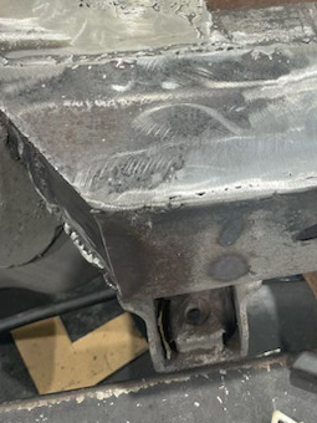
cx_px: 266
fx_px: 598
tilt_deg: -53.9
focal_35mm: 49
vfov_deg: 38.3
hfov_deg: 28.8
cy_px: 131
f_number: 1.6
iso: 64
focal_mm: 4.2
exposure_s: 1/60
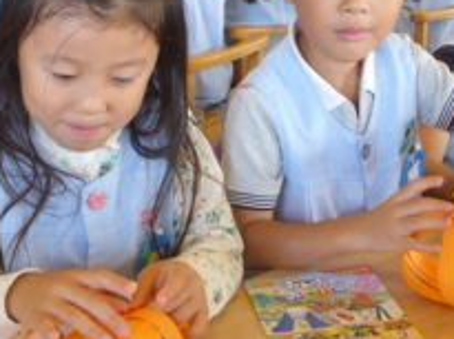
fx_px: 851
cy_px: 153
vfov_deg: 22.5
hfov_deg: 29.9
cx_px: 228
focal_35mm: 65
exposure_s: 1/50
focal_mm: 6.8
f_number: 4
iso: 400
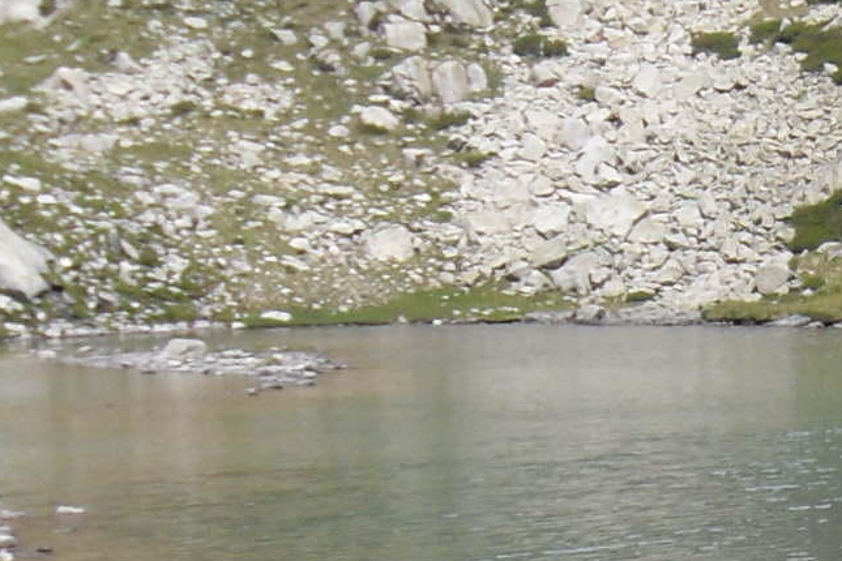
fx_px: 3321
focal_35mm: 142
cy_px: 729
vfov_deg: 9.5
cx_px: 1330
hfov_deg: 13.5
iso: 80
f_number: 7
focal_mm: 6.3
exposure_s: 1/180
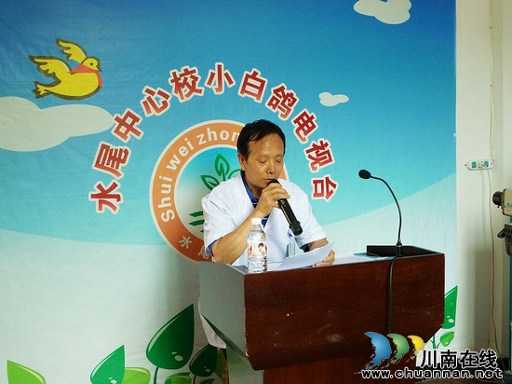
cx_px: 256
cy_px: 192
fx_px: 636
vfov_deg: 33.6
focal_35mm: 43
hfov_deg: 43.9
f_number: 4.5
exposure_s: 1/40
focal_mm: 7.5
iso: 400
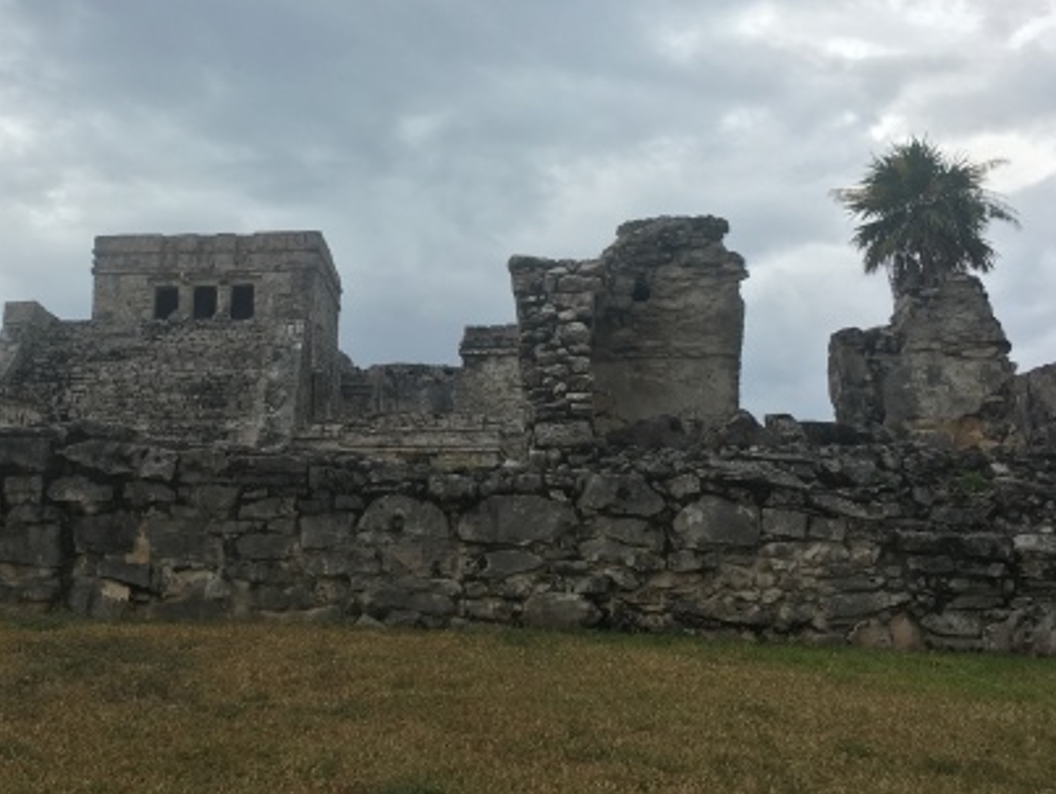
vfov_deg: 31.3
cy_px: 270
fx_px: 1405
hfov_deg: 40.9
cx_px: 383
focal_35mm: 46
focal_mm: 4.15
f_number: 2.2
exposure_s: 1/1083
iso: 25
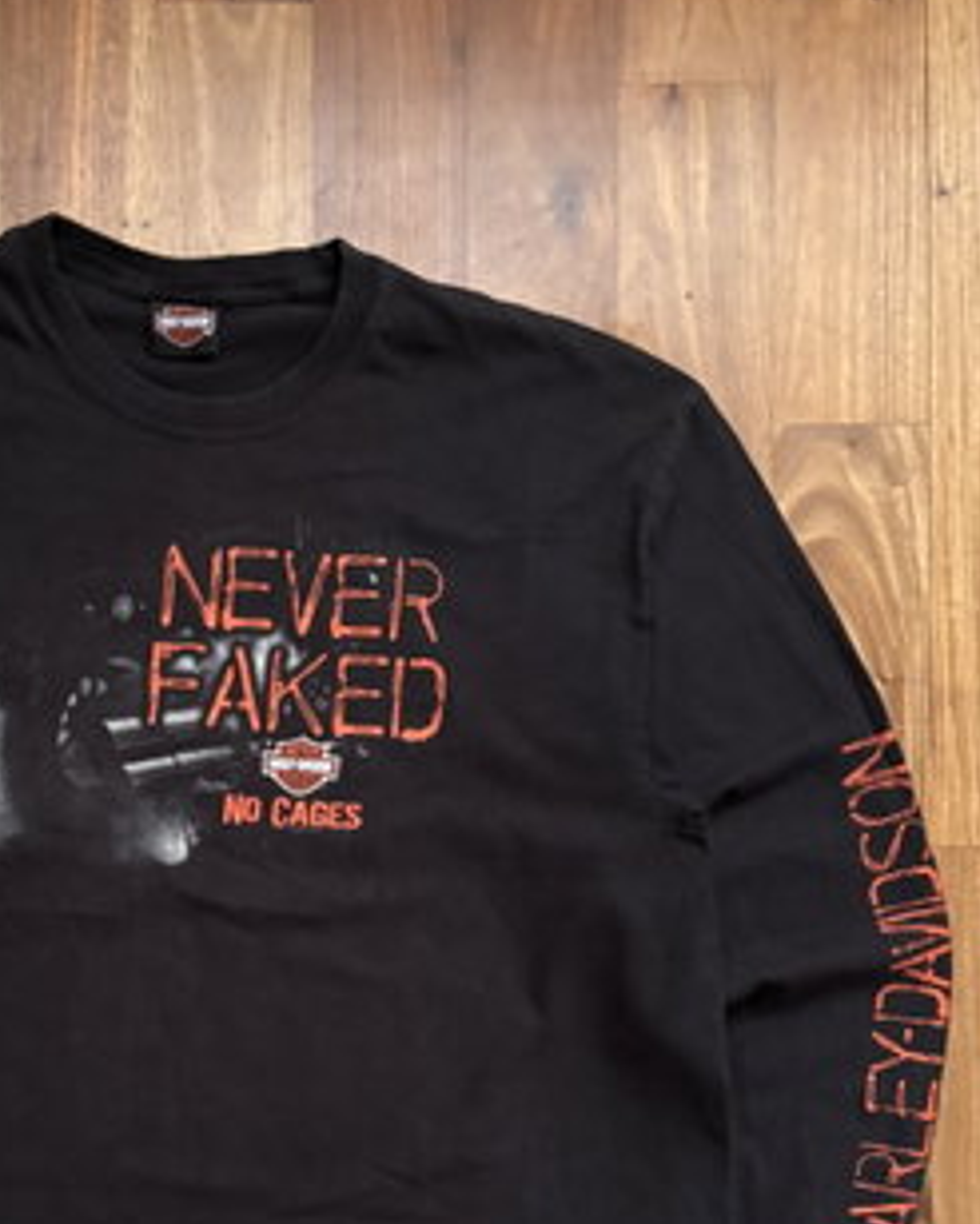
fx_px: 1594
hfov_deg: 33.3
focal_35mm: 44
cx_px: 203
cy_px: 939
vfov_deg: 40.6
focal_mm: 5.96
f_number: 1.6
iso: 500
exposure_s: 1/60
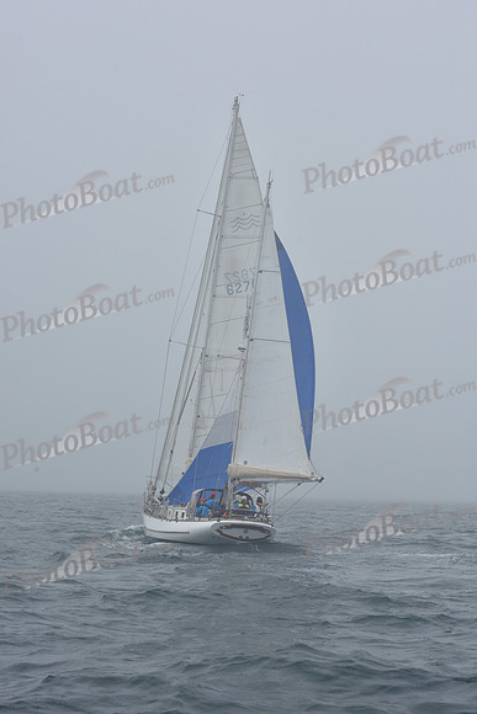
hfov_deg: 19.5
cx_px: 238
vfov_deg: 28.8
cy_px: 357
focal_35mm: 70
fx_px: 1390
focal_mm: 70
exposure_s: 1/800
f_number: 10
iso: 250
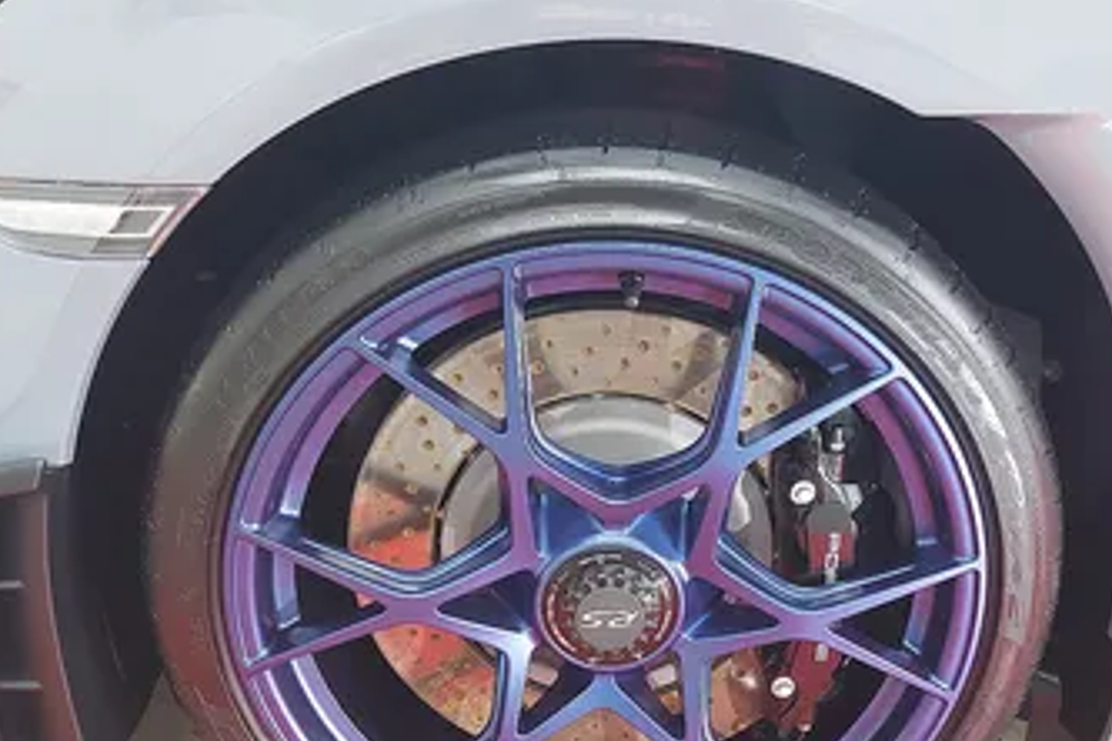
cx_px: 631
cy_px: 467
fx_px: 1112
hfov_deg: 53.0
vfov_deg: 36.6
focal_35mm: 36
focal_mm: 5.23
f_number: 1.8
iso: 250
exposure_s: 1/33
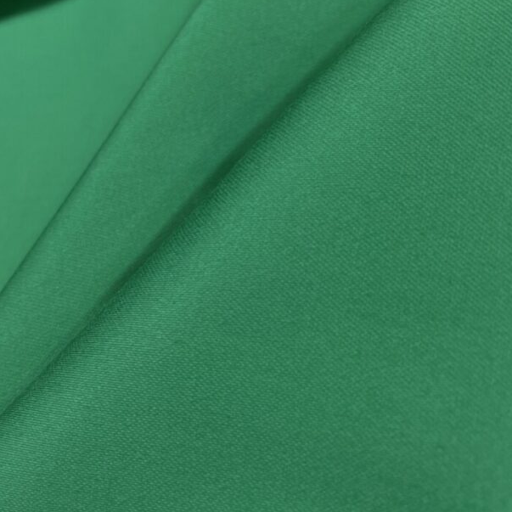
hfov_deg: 42.8
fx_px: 653
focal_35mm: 39
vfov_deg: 42.7
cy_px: 213
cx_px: 271
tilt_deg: -56.5
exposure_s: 1/100
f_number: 1.6
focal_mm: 4.2
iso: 80
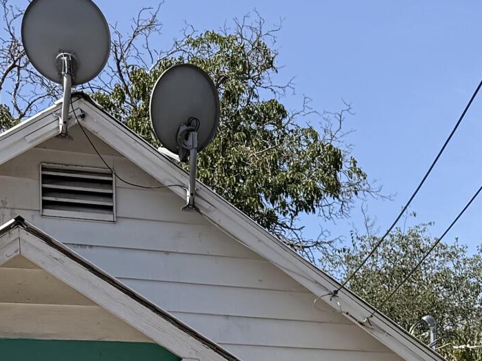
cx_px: 601
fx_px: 1434
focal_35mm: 103
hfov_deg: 18.0
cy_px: 592
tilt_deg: -0.5
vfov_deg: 13.3
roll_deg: +0.9
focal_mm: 6.76
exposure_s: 1/4405
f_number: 1.78
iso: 80
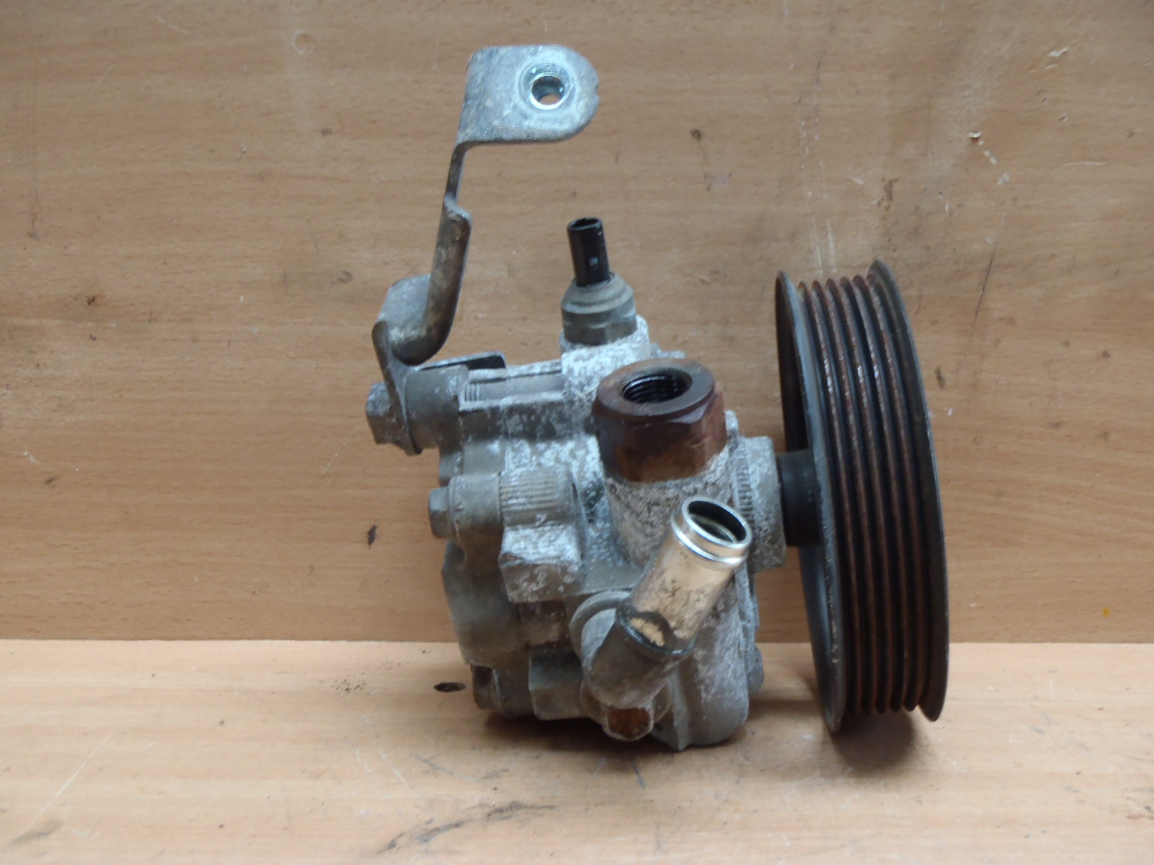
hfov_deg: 49.0
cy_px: 432
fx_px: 1267
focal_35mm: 38
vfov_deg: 37.7
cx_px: 577
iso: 200
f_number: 4.6
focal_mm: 6.83
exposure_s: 1/6
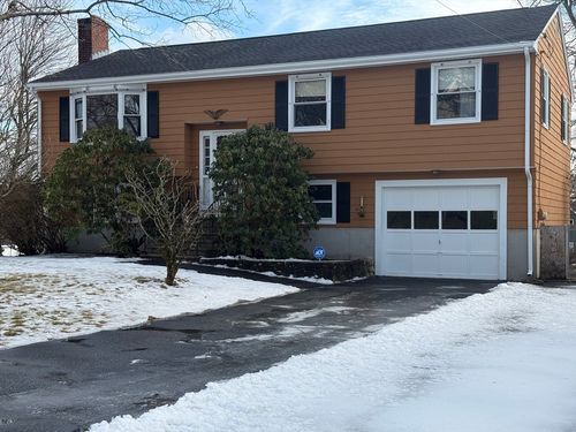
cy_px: 216
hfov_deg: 39.7
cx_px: 288
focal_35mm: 48
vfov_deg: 30.3
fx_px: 799
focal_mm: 6.76
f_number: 1.78
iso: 80
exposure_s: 1/2088
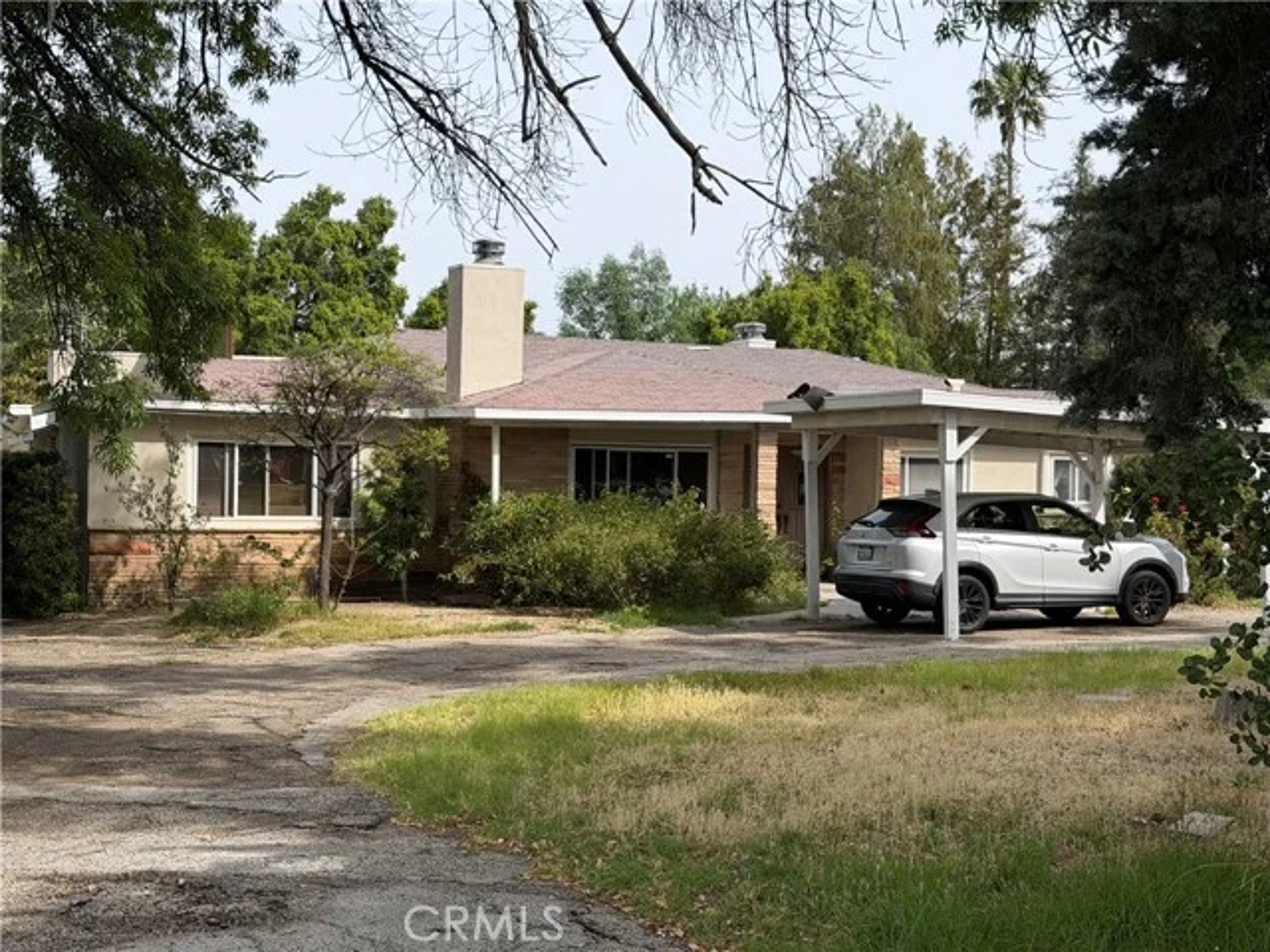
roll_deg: -0.8
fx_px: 1761
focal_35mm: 48
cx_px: 635
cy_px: 476
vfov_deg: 30.3
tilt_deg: -0.4
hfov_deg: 39.7
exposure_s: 1/3534
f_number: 1.78
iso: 64
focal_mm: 6.76
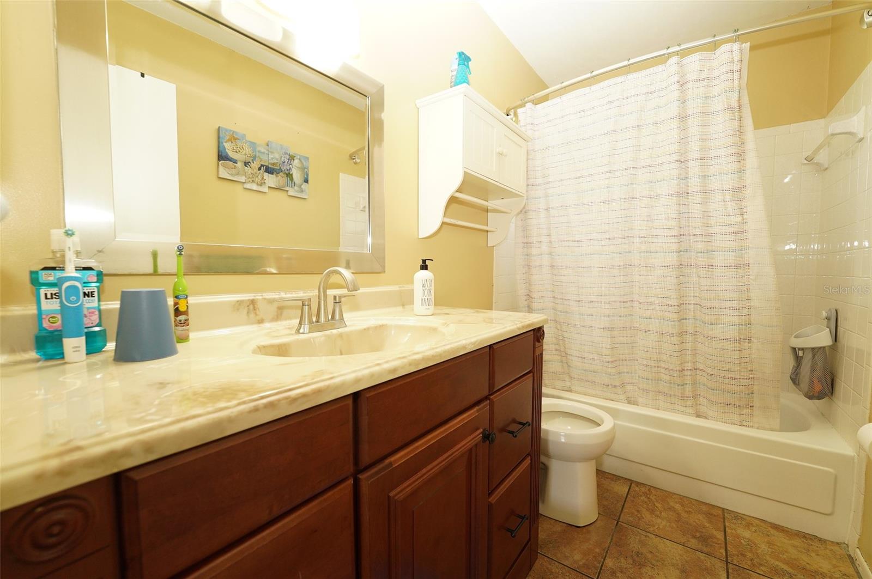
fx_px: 339
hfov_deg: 104.3
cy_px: 290
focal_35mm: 14
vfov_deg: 81.1
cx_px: 436
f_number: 5
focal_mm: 14
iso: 1000
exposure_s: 1/100
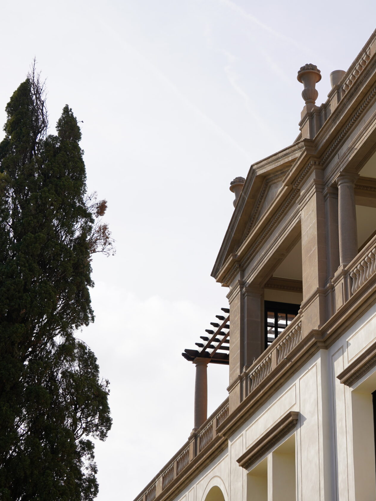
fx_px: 1058
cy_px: 252
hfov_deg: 19.7
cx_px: 345
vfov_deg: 26.7
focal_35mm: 73
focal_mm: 50
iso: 100
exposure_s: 1/640
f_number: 5.6
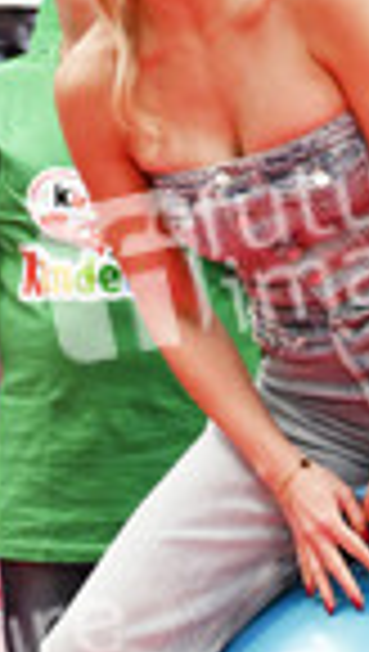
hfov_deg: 2.1
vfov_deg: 3.7
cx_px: 400
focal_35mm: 576
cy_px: 481
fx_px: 9979
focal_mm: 200
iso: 4000
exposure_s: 1/160
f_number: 5.6
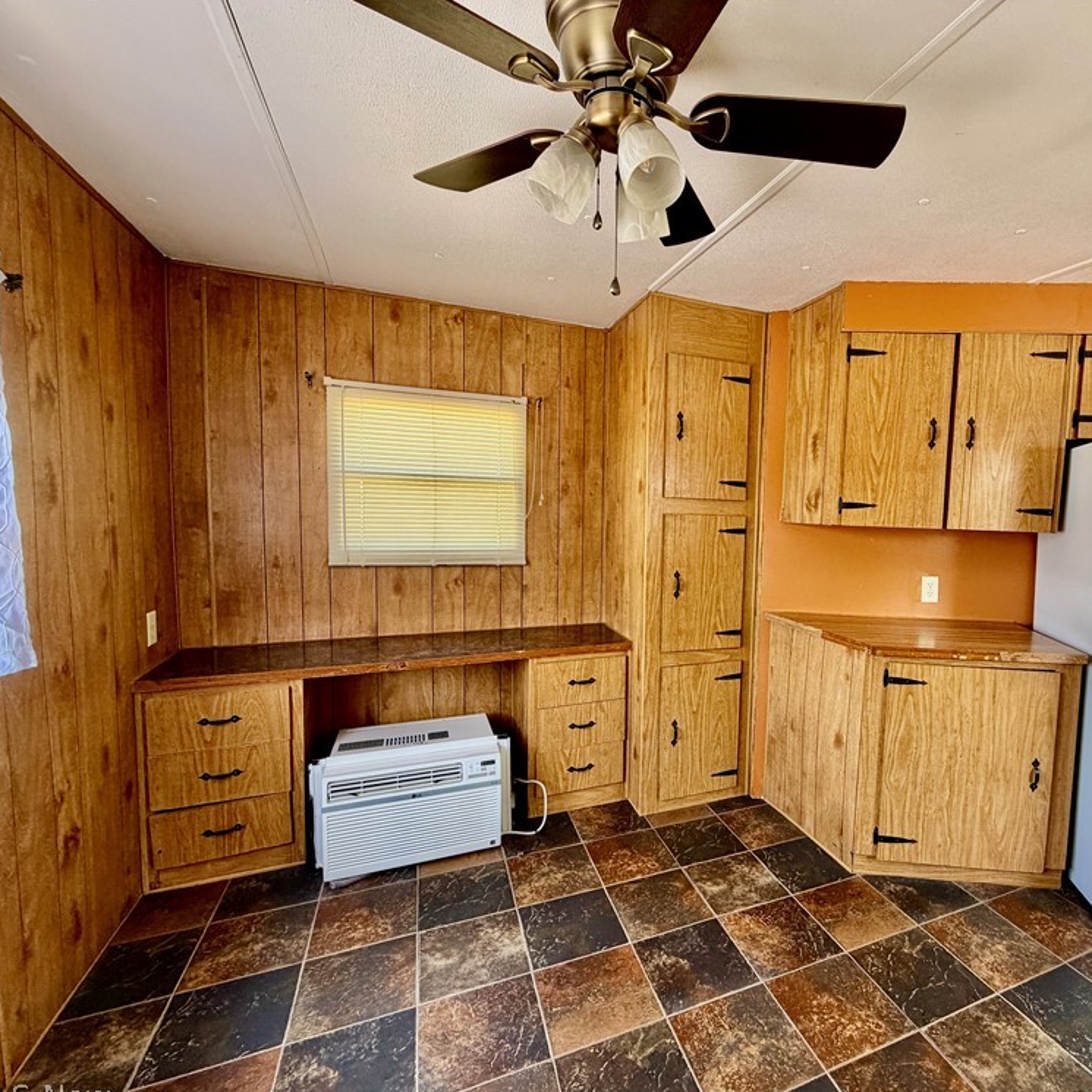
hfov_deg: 81.7
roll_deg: -1.7
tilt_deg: -4.5
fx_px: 607
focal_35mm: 17
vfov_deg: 84.0
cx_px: 709
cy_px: 558
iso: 250
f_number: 2.2
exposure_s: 1/121
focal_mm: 2.22
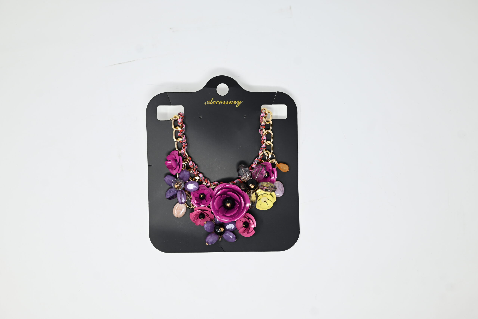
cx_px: 239
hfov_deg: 48.4
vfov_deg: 33.4
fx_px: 531
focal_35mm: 40
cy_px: 160
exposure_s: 1/60
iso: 125
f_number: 4.5
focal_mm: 40
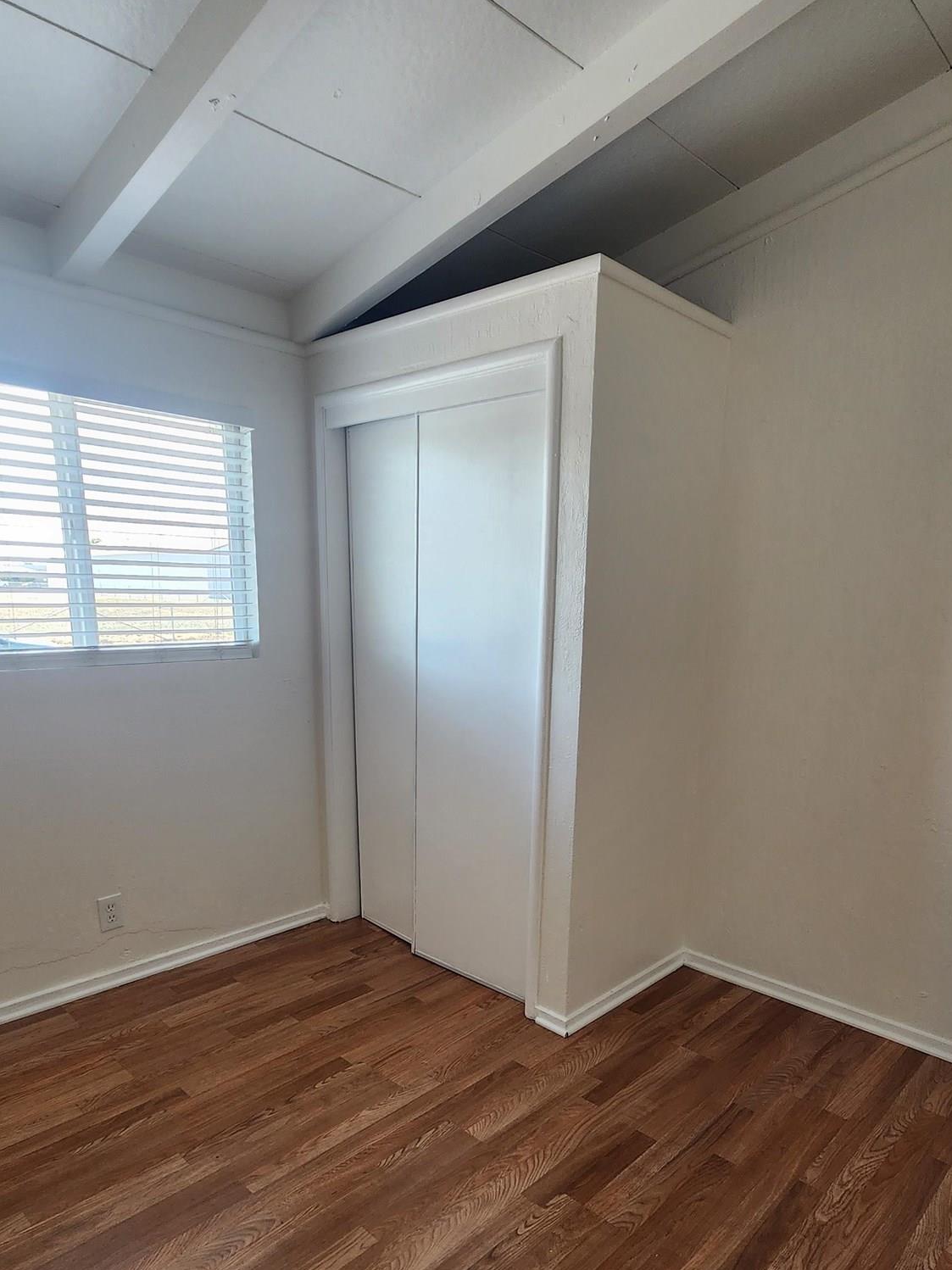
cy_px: 771
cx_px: 474
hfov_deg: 66.0
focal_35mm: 20
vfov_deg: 80.6
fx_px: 734
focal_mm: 2.2
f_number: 2.2
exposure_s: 1/60
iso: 125
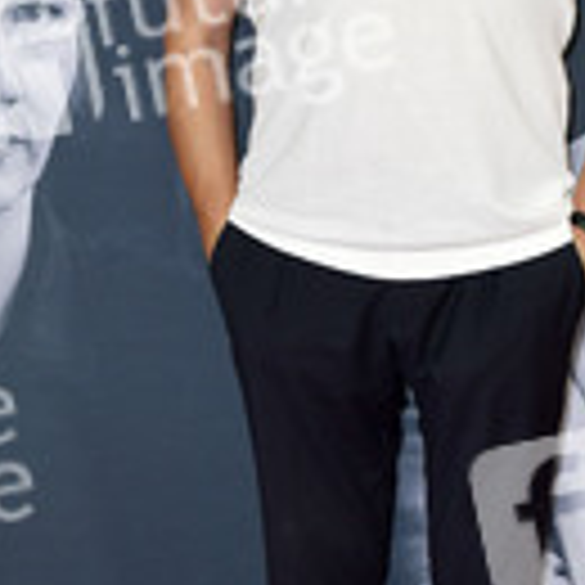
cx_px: 292
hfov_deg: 14.8
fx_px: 2256
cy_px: 270
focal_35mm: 118
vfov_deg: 14.8
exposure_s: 1/250
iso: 640
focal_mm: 45
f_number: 7.1
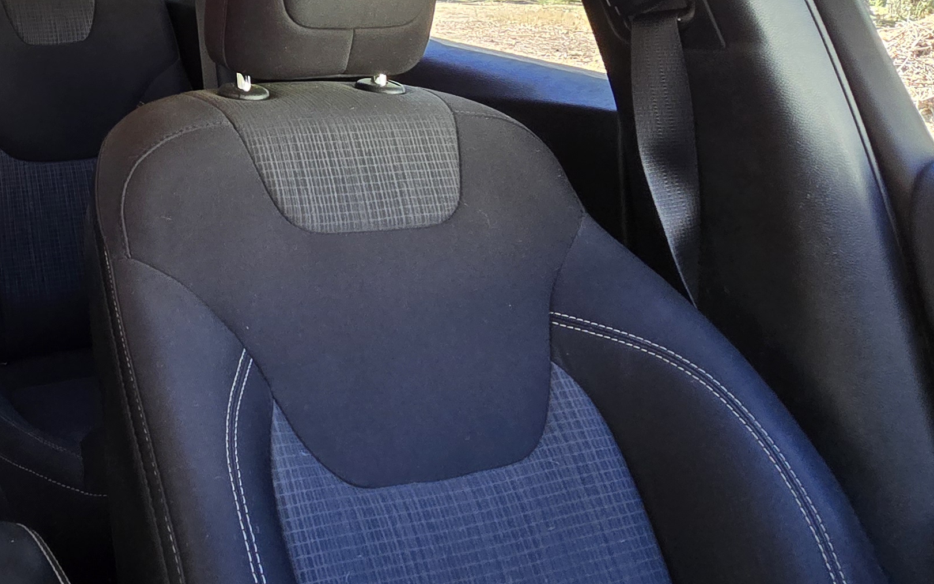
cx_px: 70
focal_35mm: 34
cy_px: -82
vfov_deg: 32.2
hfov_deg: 49.6
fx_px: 865
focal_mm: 2.2
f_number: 2.2
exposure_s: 1/60
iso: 125
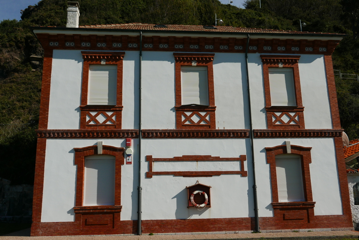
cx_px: 180
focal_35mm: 33
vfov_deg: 40.0
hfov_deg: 57.2
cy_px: 120
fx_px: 329
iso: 200
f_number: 5.6
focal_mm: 14.9
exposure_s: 1/2000
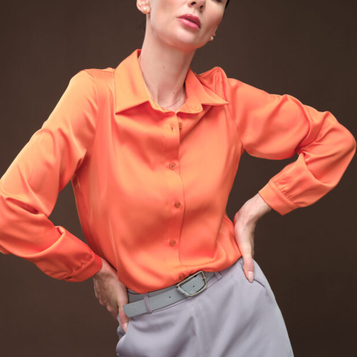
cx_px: 174
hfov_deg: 29.6
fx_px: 677
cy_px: 179
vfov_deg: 29.6
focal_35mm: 58
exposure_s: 1/125
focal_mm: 27.2
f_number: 6.4
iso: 200
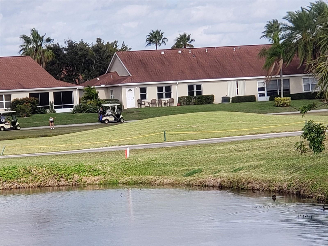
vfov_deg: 28.0
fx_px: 493
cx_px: 164
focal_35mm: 52
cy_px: 123
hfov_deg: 36.8
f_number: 2.4
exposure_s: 1/709
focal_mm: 6
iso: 32
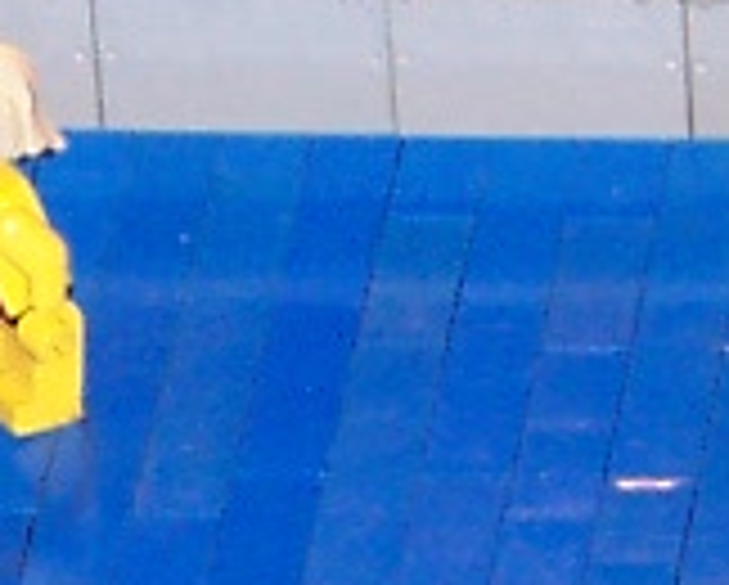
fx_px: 13868
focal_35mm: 642
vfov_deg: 2.4
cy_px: 1152
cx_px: -36
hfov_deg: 3.0
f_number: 4.1
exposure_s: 1/90
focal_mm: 13.5
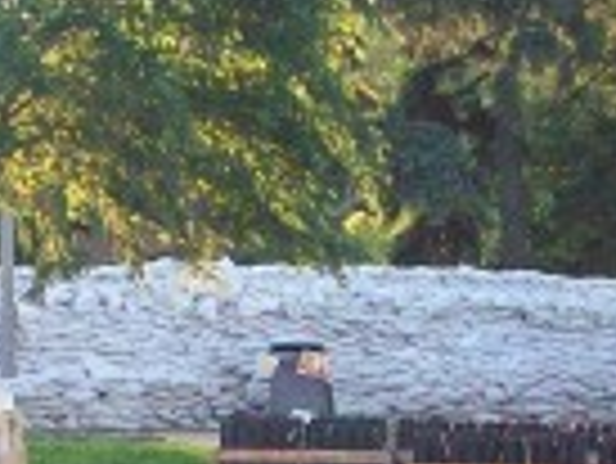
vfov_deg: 6.7
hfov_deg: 9.0
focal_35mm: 219
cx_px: 67
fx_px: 3901
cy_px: 689
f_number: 3.1
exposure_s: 1/238
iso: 200
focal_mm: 7.6
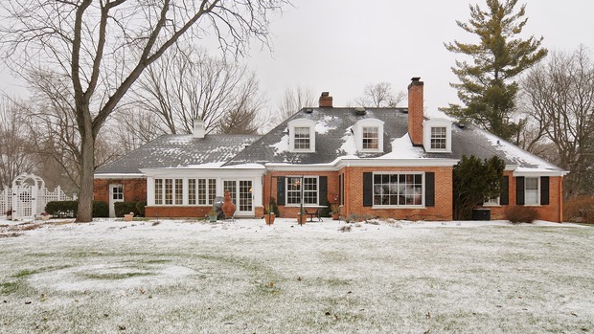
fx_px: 434
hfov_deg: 68.8
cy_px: 194
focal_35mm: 28
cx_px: 294
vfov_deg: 42.0
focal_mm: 17
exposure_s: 1/40
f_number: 8
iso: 200
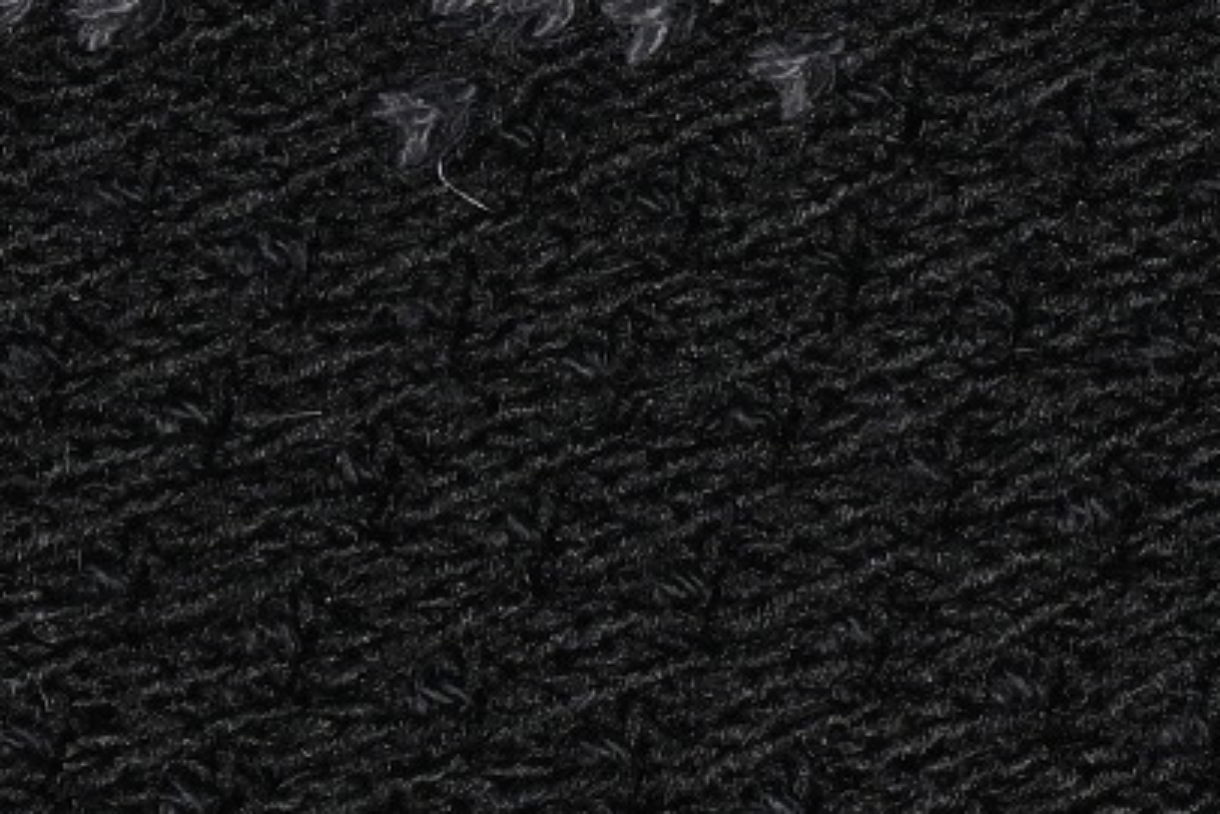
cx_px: 754
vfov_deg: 2.7
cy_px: 87
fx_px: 17424
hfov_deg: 4.0
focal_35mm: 514
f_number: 6.3
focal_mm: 50
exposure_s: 1/50
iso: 160
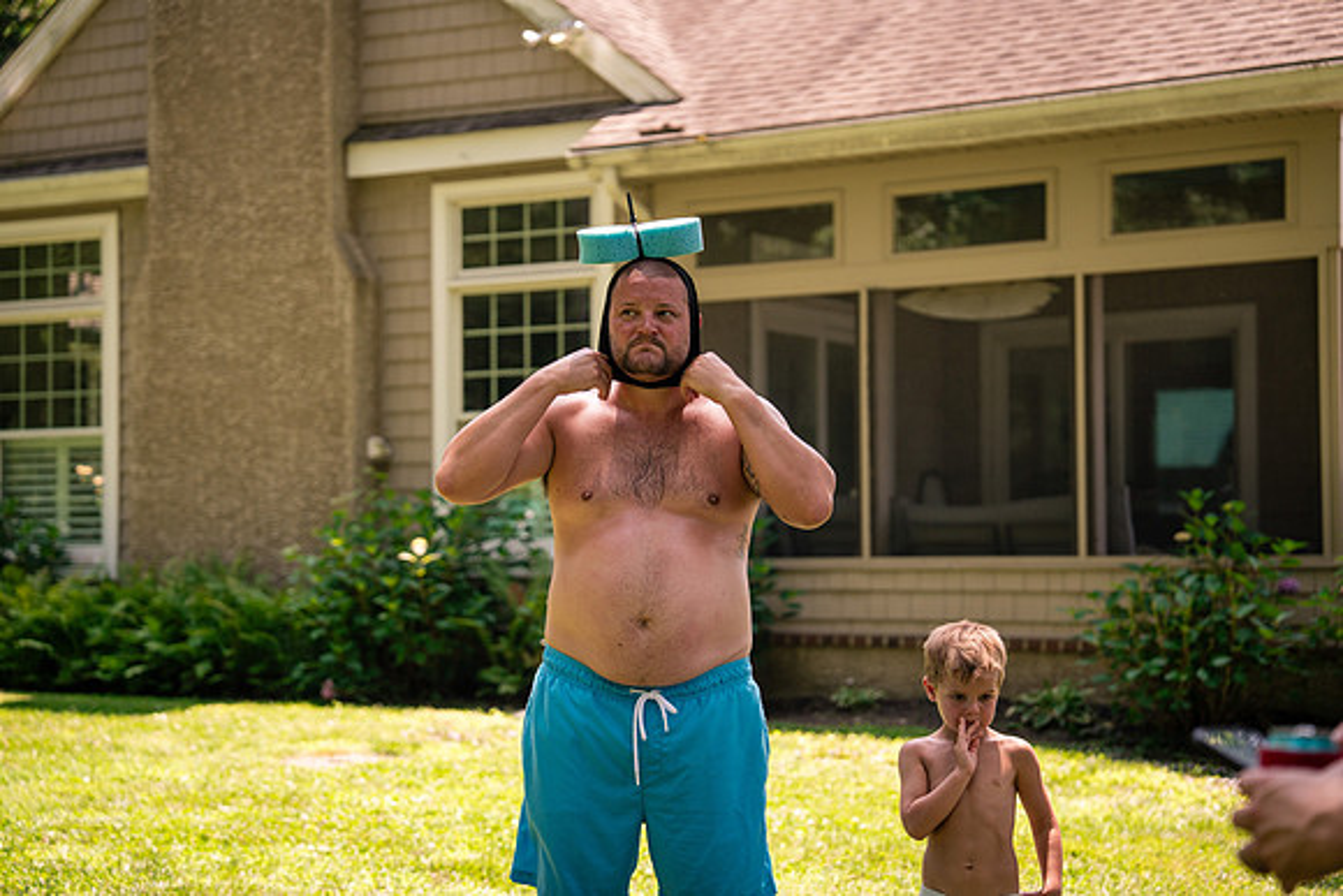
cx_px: 672
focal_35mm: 70
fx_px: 2612
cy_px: 448
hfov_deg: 28.8
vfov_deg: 19.5
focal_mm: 70
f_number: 2.8
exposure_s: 1/1250
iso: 250
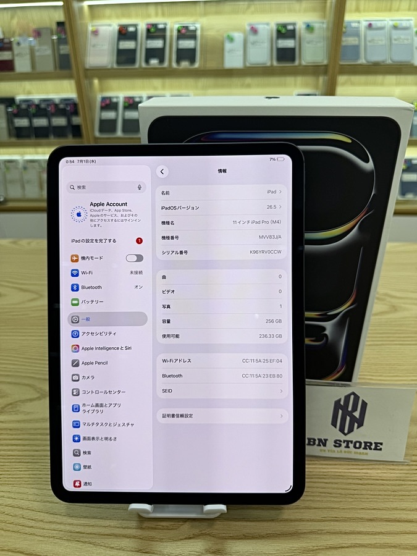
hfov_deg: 56.8
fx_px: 385
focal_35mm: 24
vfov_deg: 71.6
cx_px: 208
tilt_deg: -28.0
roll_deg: +0.0
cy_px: 278
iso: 80
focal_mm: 6.76
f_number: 1.78
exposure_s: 1/309
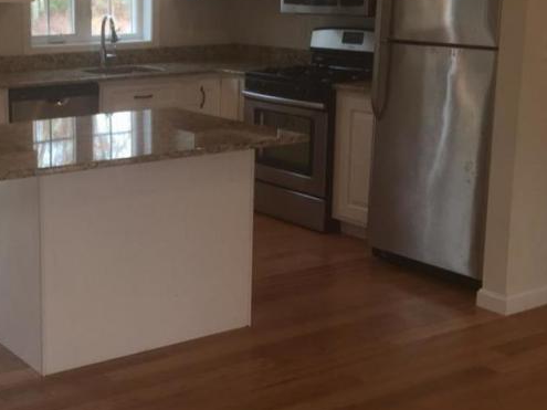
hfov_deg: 31.1
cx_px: 81
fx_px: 948
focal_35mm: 60
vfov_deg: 24.4
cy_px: 160
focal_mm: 4.15
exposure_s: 1/60
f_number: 2.2
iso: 32
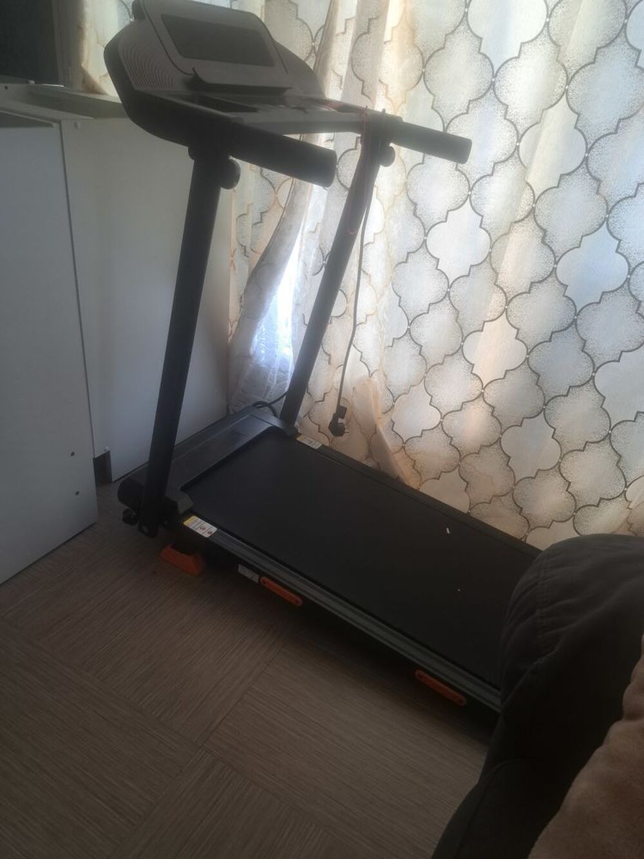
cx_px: 322
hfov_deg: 56.8
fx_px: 595
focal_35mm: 24
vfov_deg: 71.6
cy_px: 430
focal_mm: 5.23
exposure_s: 1/50
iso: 80
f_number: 1.8
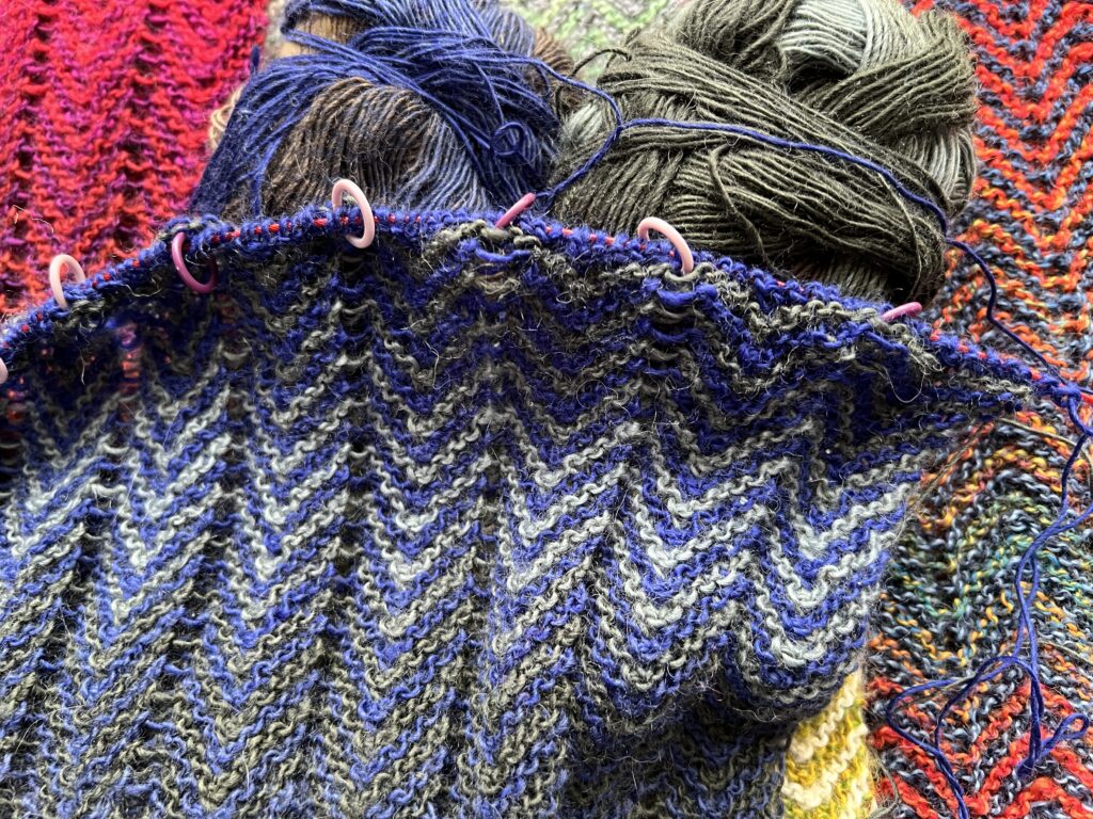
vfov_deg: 53.1
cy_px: 410
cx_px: 546
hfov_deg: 67.3
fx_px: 821
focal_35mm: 26
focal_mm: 5.7
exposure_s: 1/60
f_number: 1.5
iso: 500
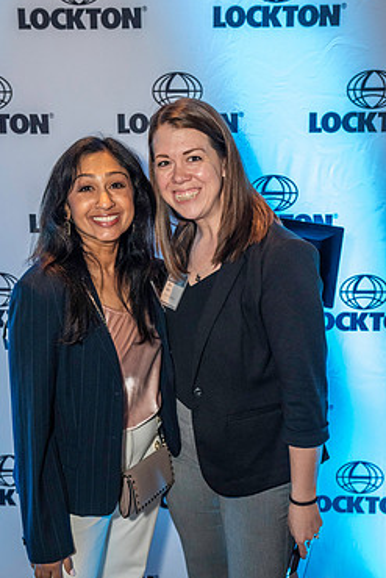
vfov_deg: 43.6
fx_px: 723
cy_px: 303
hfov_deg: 29.9
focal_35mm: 45
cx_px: 172
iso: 6400
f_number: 4.5
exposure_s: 1/200
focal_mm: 37
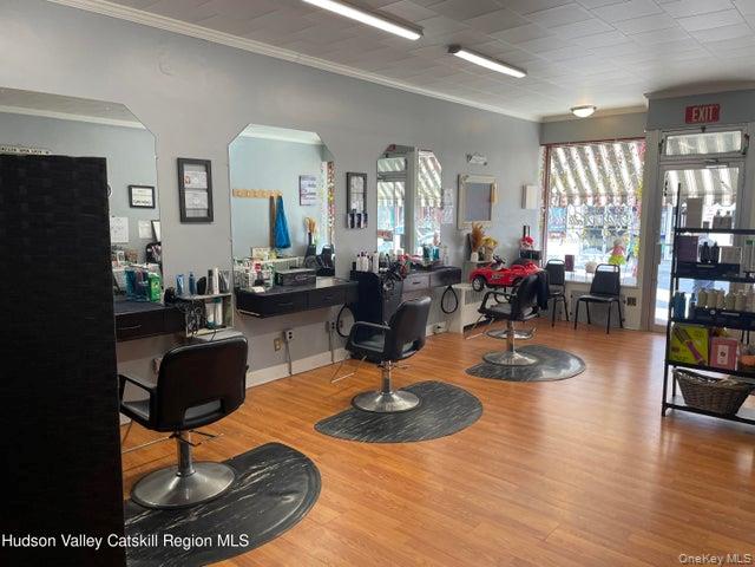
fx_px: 567
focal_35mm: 26
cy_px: 284
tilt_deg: -6.8
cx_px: 378
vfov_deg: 53.1
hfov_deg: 67.3
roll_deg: +0.3
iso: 80
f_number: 1.6
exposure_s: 1/120
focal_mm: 4.2
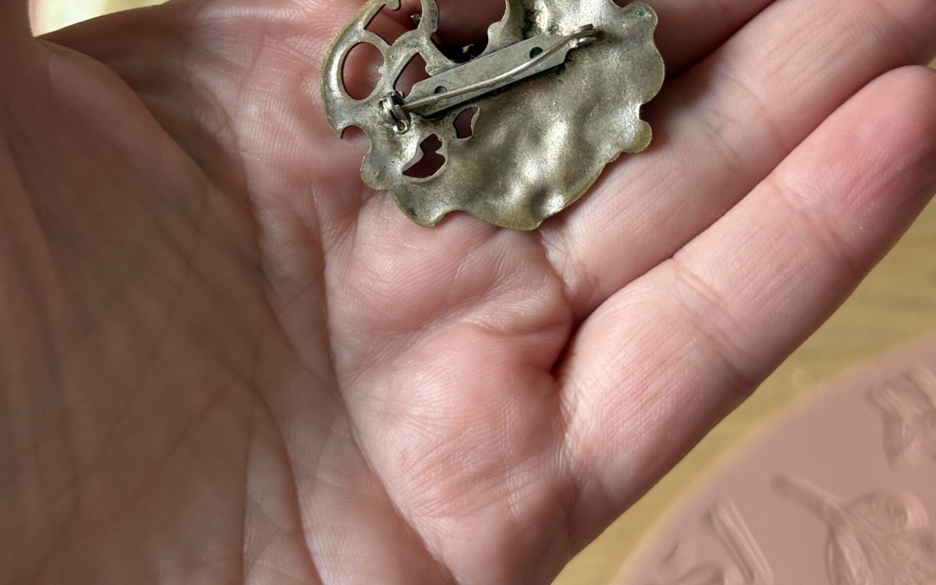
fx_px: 1735
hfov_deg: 30.2
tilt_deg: -64.9
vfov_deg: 18.8
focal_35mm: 68
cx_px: 469
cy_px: 48
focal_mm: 6.76
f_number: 1.78
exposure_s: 1/69
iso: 100
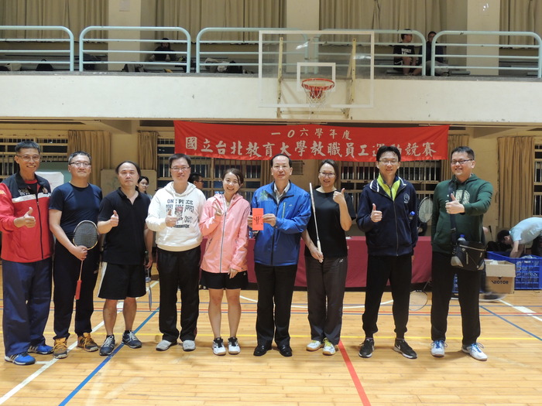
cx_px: 271
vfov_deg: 46.8
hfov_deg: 60.0
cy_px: 203
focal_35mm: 30
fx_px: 470
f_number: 3.1
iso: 400
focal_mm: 5.3
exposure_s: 1/20
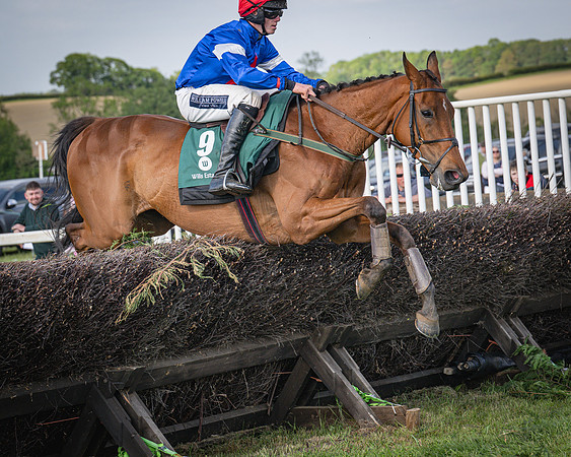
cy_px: 236
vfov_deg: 12.6
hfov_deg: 15.7
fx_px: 2072
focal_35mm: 123
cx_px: 262
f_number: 3.5
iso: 200
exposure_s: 1/1600
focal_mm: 70
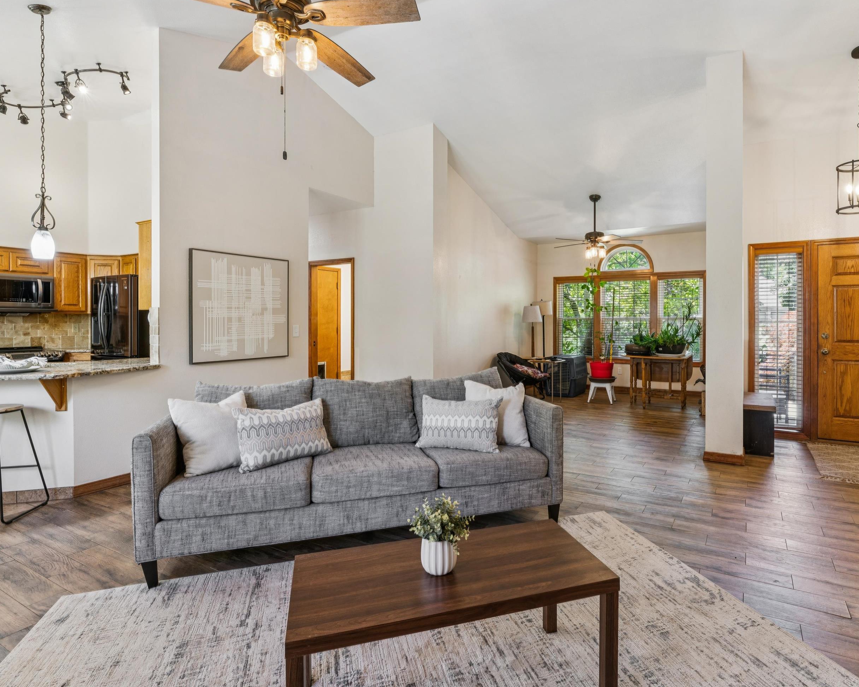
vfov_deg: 70.5
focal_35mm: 19
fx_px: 486
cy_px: 325
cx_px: 481
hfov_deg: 82.6
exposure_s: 1/4
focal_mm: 16.1
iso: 400
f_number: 13
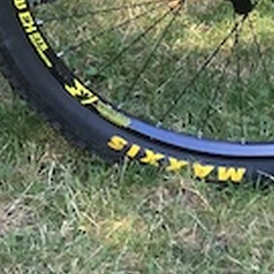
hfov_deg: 10.7
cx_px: -227
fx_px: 1361
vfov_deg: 10.7
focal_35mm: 152
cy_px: -231
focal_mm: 4.15
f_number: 2.2
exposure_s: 1/30
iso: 25
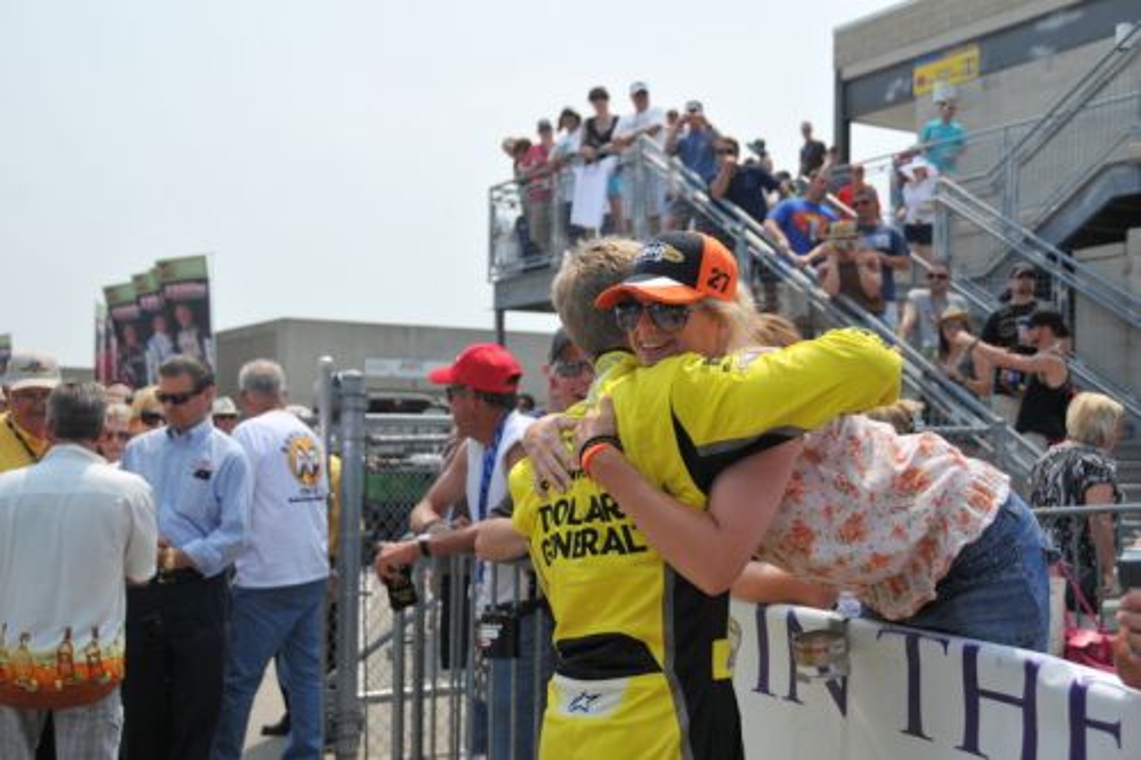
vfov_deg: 34.2
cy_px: 380
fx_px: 1236
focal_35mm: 39
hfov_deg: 49.6
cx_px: 570
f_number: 4
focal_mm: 26
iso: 400
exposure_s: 1/5000
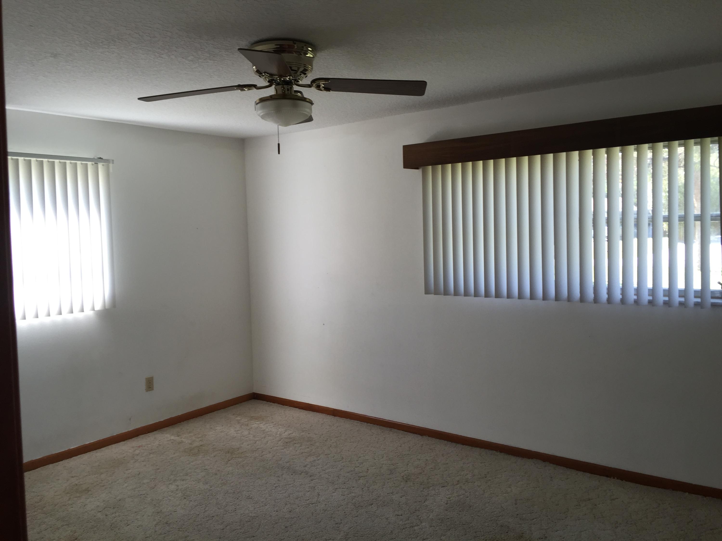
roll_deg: +0.9
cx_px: 361
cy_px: 270
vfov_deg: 48.2
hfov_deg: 61.7
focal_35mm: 29
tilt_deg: -2.3
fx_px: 605
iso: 32
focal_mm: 4.15
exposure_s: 1/60
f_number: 2.2
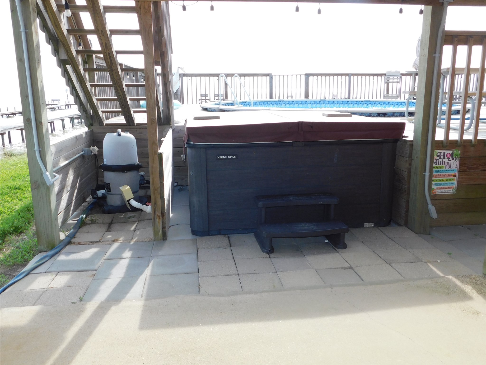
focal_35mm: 30
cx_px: 243
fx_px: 421
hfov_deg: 60.0
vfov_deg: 46.8
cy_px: 182
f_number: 3.2
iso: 125
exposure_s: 1/400
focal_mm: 5.3
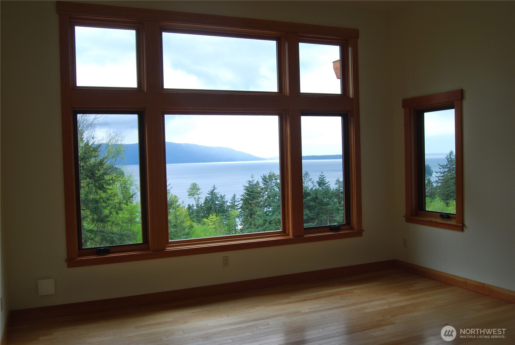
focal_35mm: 33
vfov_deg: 40.1
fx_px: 473
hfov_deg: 57.2
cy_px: 172
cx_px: 258
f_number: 6.3
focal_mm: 22
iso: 200
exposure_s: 1/60
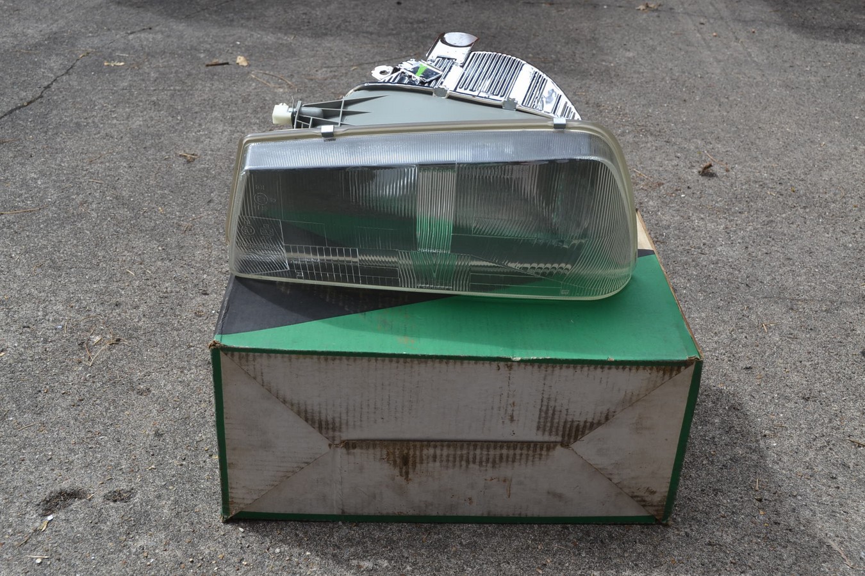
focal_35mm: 39
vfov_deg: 34.2
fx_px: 937
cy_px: 288
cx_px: 432
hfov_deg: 49.6
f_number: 6.3
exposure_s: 1/200
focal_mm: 26
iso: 100
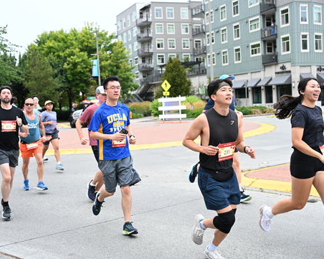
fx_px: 460
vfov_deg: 31.4
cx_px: 154
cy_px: 128
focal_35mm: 48
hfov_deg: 38.8
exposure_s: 1/800
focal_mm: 42
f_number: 4
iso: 2000
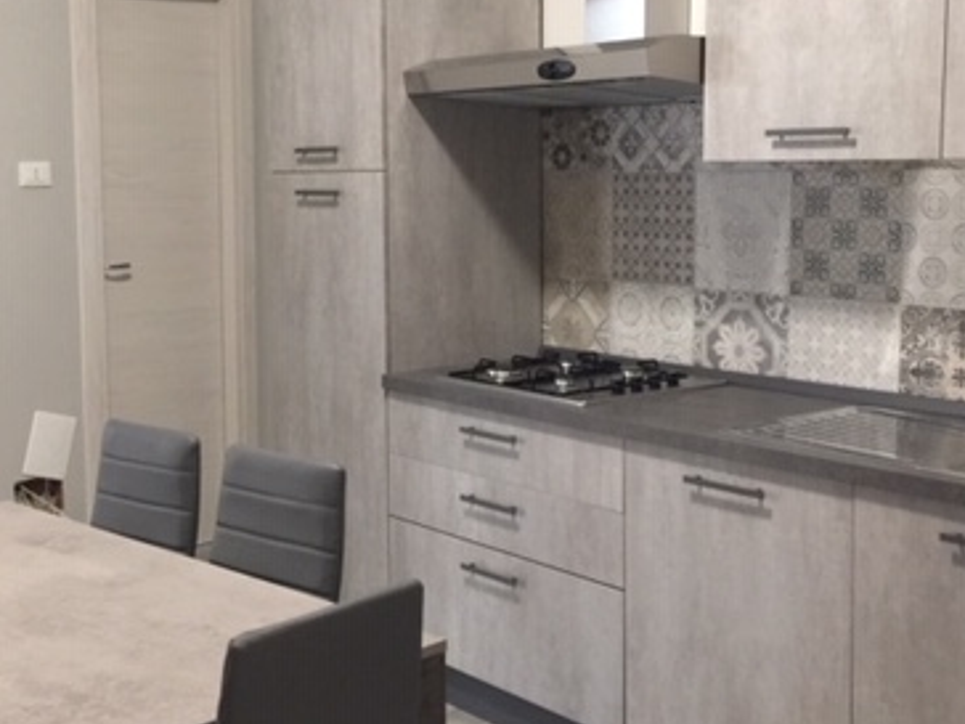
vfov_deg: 28.5
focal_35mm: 51
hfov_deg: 37.2
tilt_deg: -7.1
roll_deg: -0.1
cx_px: 337
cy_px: 321
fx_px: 1422
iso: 125
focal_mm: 4.15
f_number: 2.2
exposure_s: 1/8
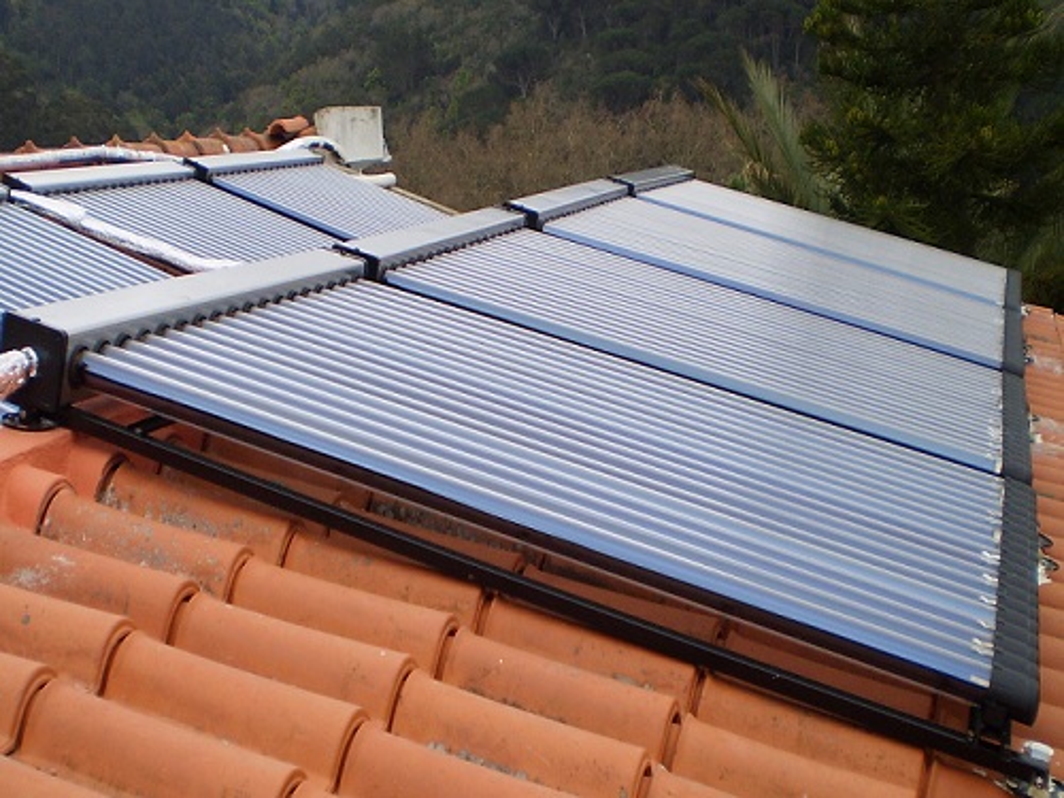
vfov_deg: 39.7
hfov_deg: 51.4
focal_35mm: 36
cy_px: 399
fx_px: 1107
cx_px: 532
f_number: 3.1
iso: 64
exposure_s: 1/400
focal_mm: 6.3
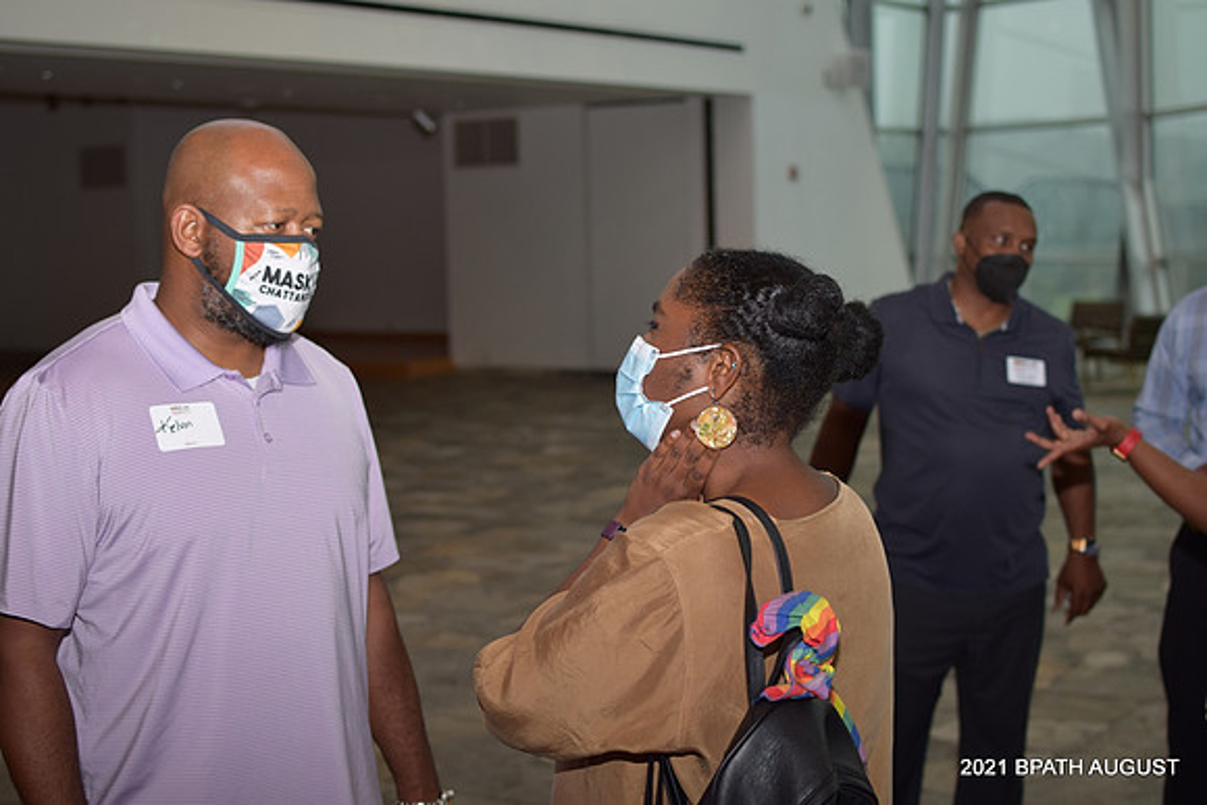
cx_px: 604
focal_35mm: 52
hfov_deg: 37.8
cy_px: 402
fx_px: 1761
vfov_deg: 25.8
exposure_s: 1/200
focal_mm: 35
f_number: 3.2
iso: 160
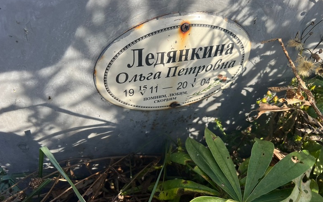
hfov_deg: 66.5
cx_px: 161
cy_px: 94
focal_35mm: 28
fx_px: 246
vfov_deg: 44.5
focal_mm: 5.7
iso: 50
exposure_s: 1/1377
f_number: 1.5
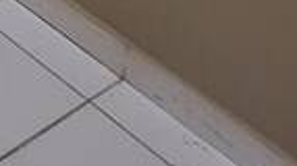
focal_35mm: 107
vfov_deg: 7.6
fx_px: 842
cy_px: -508
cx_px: -422
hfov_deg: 13.9
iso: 80
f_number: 2.2
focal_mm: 1.74
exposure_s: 1/40
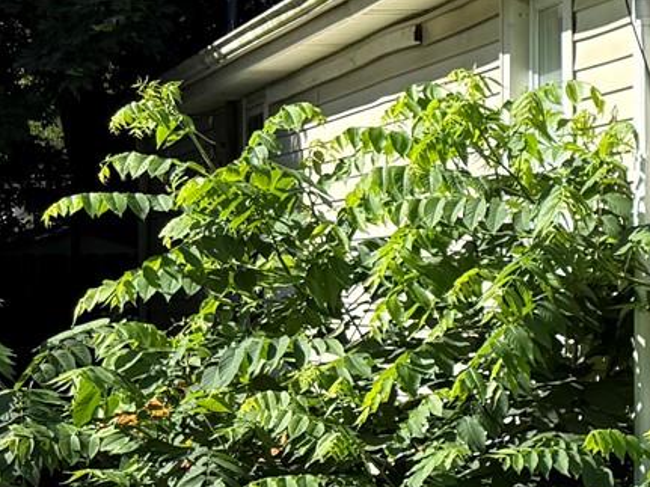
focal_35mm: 114
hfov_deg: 14.1
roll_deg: -0.3
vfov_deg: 13.0
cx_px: 1350
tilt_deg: +1.0
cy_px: 261
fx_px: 2140
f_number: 1.78
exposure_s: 1/2445
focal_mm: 6.76
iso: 80
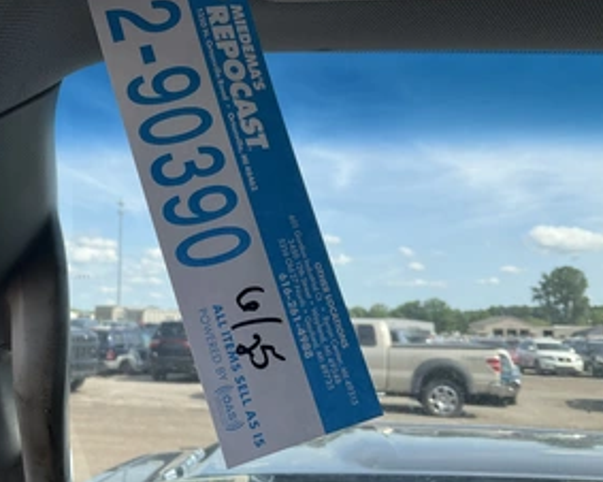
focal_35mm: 40
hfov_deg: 45.0
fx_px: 713
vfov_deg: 37.3
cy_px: 224
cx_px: 192
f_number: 1.8
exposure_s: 1/944
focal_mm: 3
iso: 25
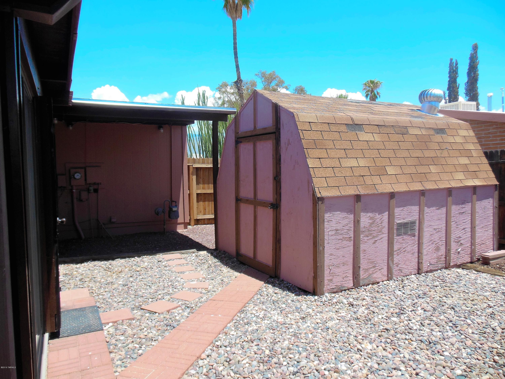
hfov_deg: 69.4
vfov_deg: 54.9
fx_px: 365
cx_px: 252
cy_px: 190
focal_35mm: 25
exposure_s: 1/1000
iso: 125
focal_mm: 4.5
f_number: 3.2
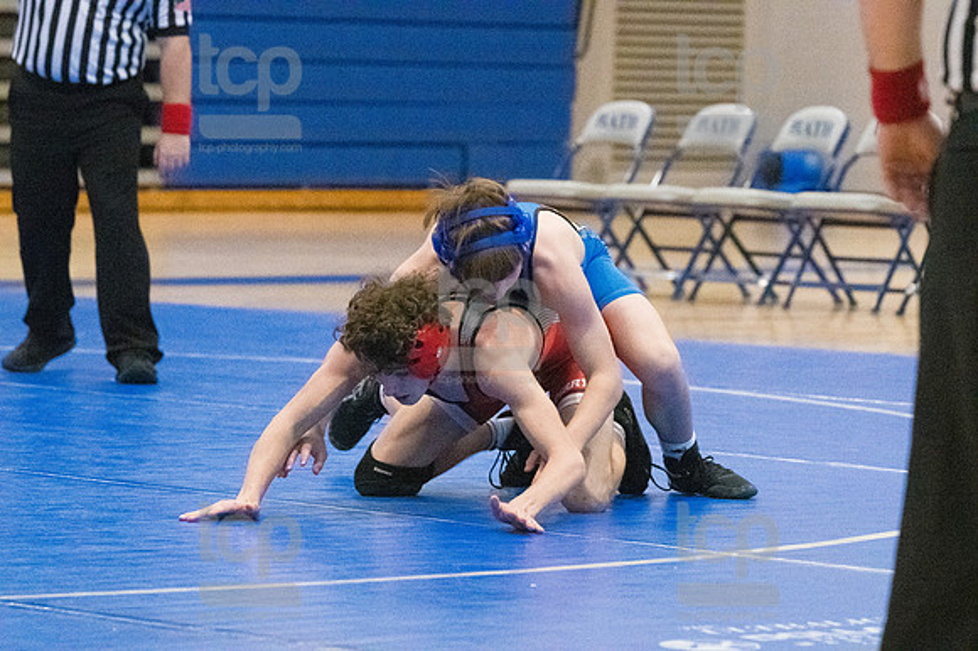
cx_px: 489
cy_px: 326
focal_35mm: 202
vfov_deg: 6.8
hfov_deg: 10.2
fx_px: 5484
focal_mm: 135
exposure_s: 1/1600
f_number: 4.5
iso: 10000
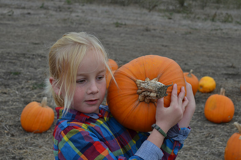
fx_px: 441
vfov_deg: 20.5
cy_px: 80
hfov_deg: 30.6
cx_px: 120
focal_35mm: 66
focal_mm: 44
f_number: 7.1
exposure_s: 1/200
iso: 200
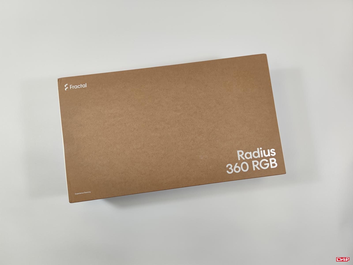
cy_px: 132
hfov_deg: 69.4
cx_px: 176
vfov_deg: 54.9
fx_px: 255
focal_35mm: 25
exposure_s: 1/100
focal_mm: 6.78
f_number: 1.85
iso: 75
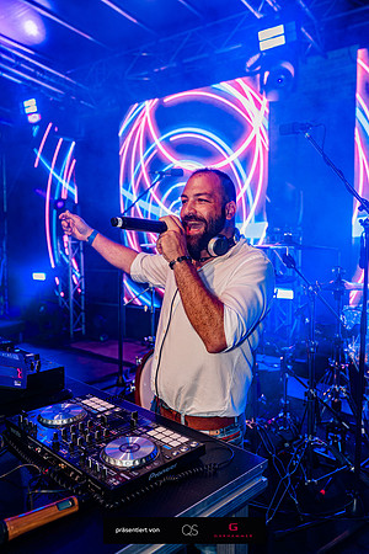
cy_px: 277
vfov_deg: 63.7
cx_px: 184
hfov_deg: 45.0
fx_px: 446
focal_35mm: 29
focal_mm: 29
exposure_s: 1/160
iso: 320
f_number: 2.8
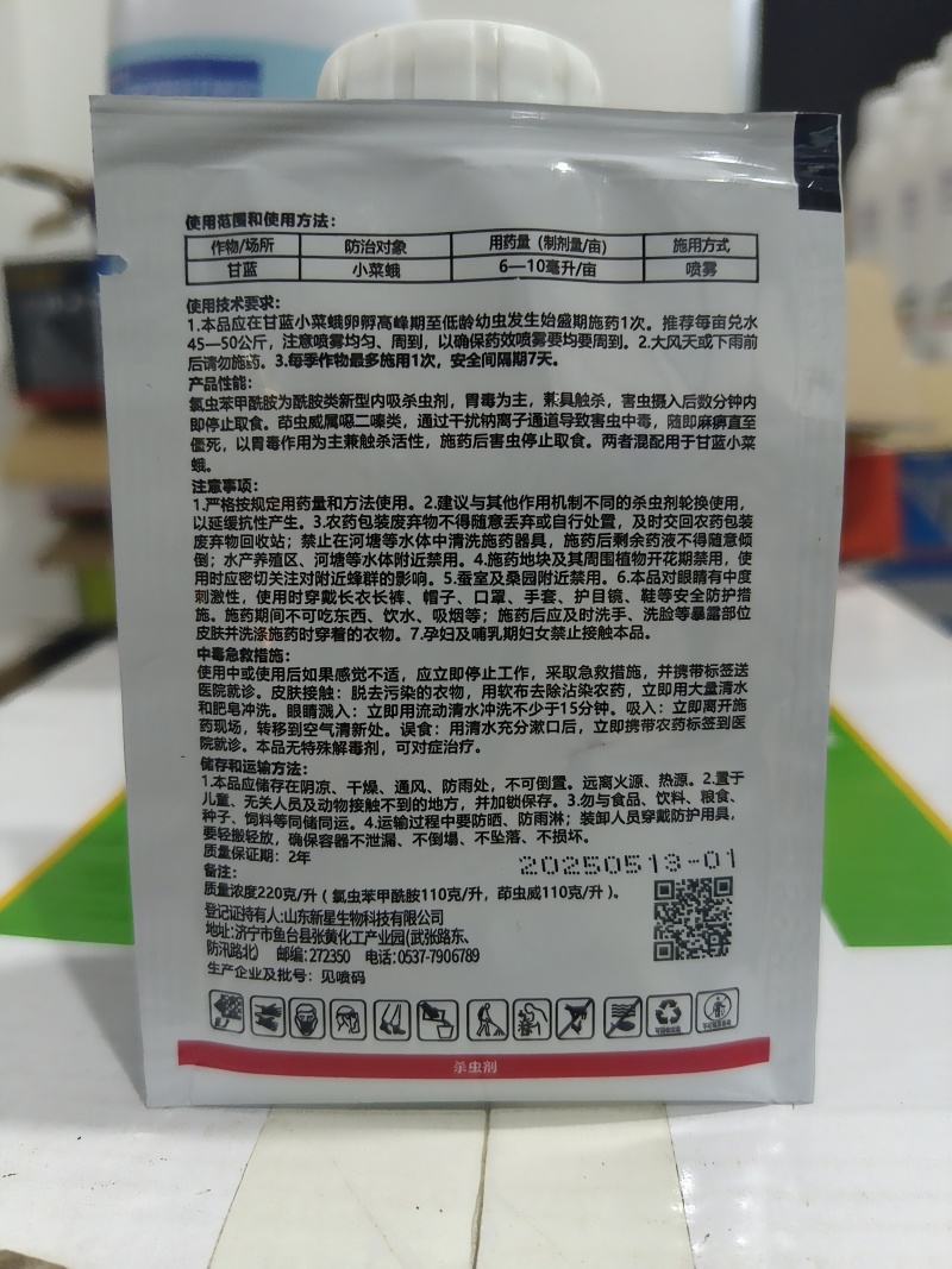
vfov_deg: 73.9
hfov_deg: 58.9
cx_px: 476
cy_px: 634
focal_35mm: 23
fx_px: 844
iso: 1846
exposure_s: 1/50
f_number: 1.88
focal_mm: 5.56
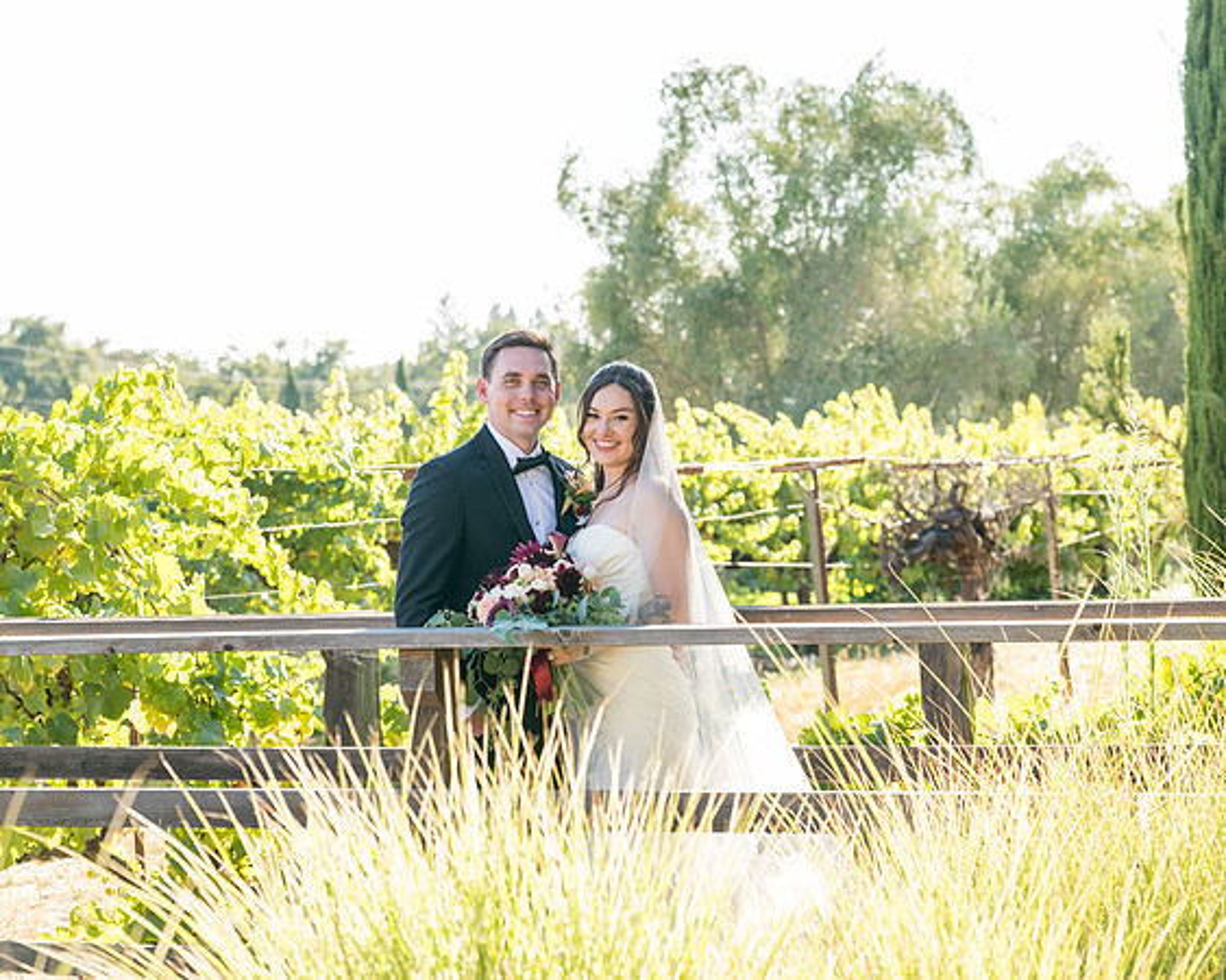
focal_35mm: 90
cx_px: 751
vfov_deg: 17.1
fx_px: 3265
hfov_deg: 21.2
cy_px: 377
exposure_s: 1/400
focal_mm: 65
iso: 400
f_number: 4
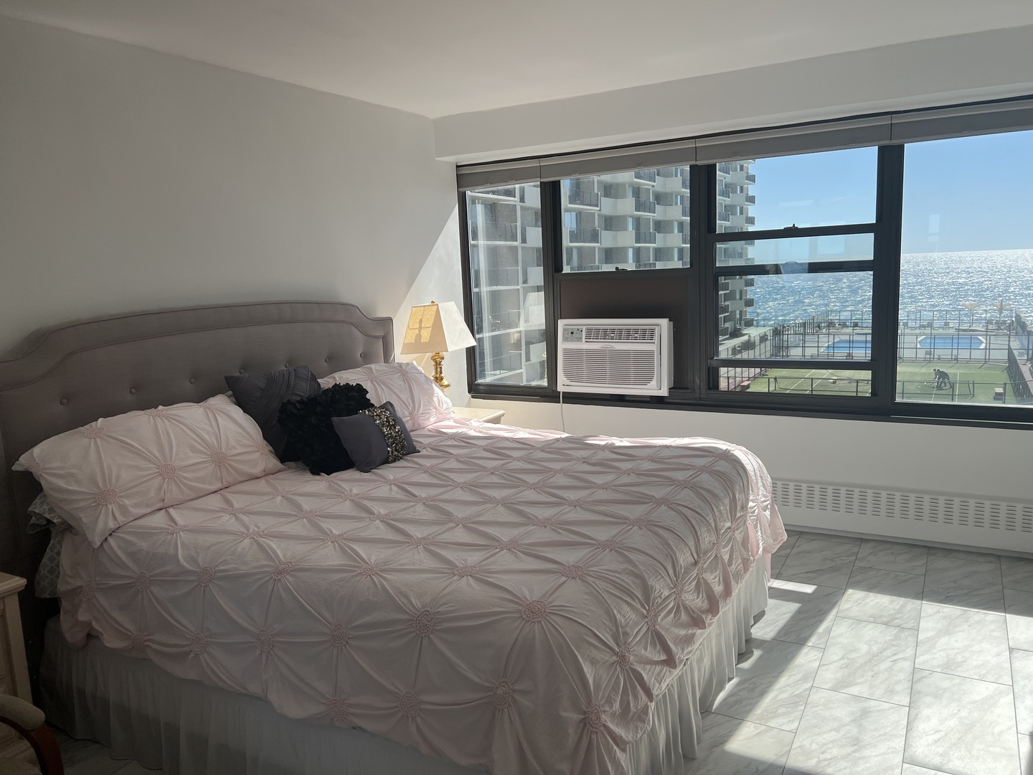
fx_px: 776
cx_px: 516
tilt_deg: -8.4
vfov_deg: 53.1
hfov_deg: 67.3
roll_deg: +2.2
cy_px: 388
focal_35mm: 26
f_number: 1.5
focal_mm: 5.7
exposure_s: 1/1934
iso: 50
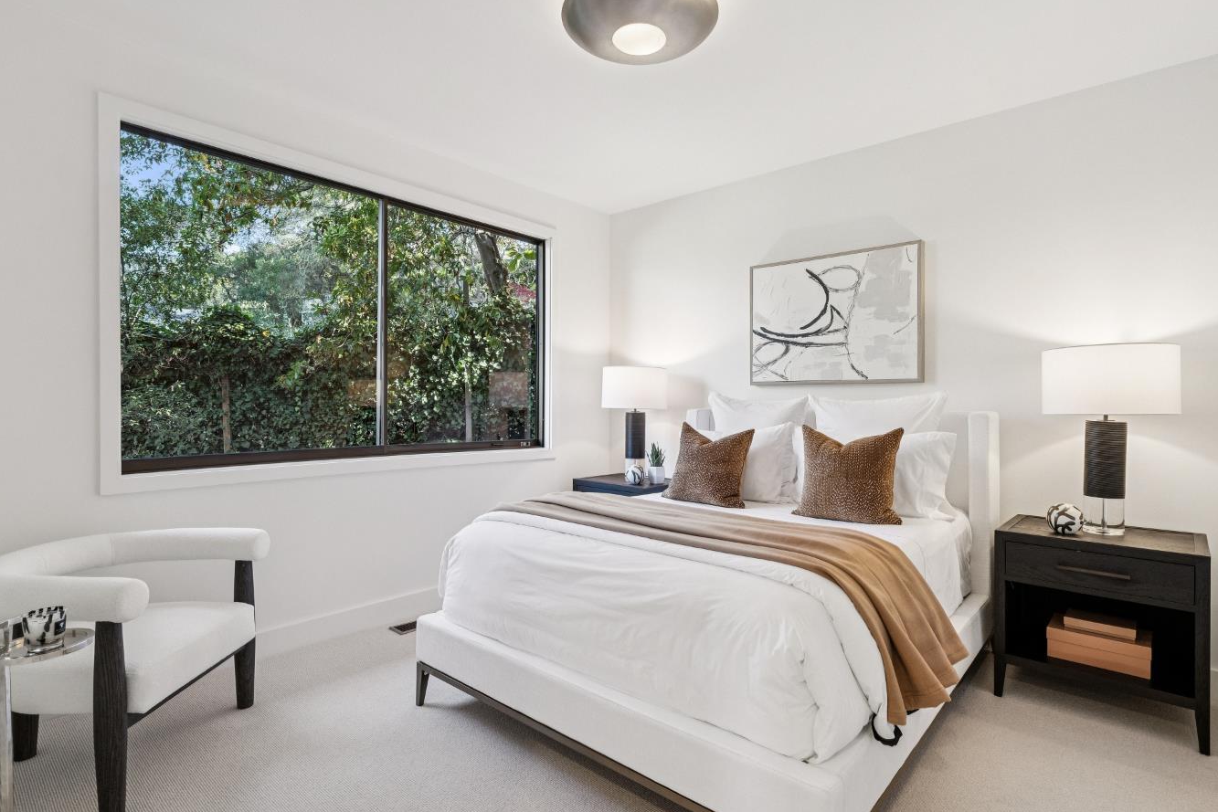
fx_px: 609
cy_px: 423
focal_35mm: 18
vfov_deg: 67.4
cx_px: 619
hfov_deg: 90.0
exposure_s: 1/50
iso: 1250
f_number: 8
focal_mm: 16
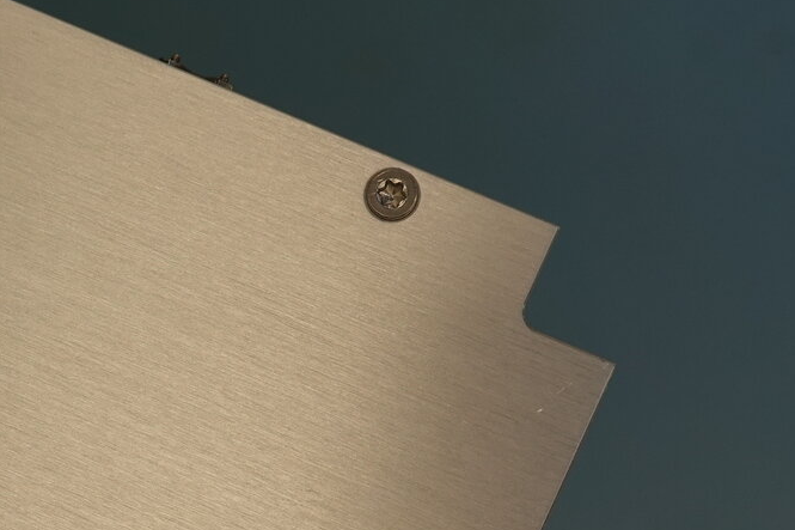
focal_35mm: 127
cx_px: -61
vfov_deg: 10.7
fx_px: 2804
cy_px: 461
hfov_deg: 15.7
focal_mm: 16.21
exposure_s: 1/100
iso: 125
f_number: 4
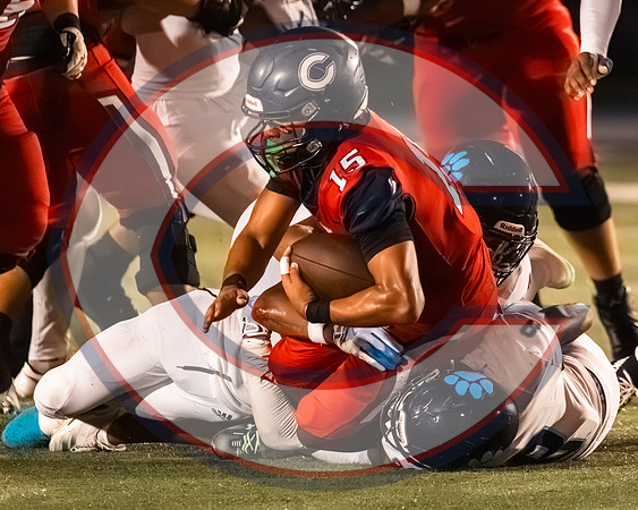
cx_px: 559
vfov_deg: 1.8
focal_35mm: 856
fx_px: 16151
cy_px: 100
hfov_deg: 2.3
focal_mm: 400
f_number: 4.5
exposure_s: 1/1600
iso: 20000
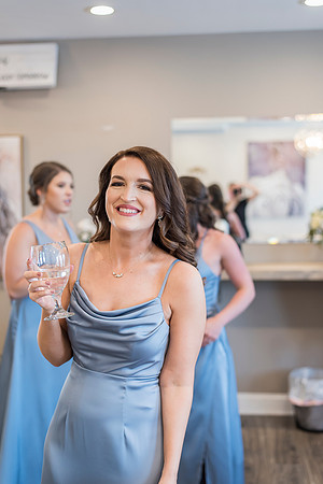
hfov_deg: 27.0
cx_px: 162
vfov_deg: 39.6
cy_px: 242
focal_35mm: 50
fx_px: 673
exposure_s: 1/160
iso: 800
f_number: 2.5
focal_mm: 50
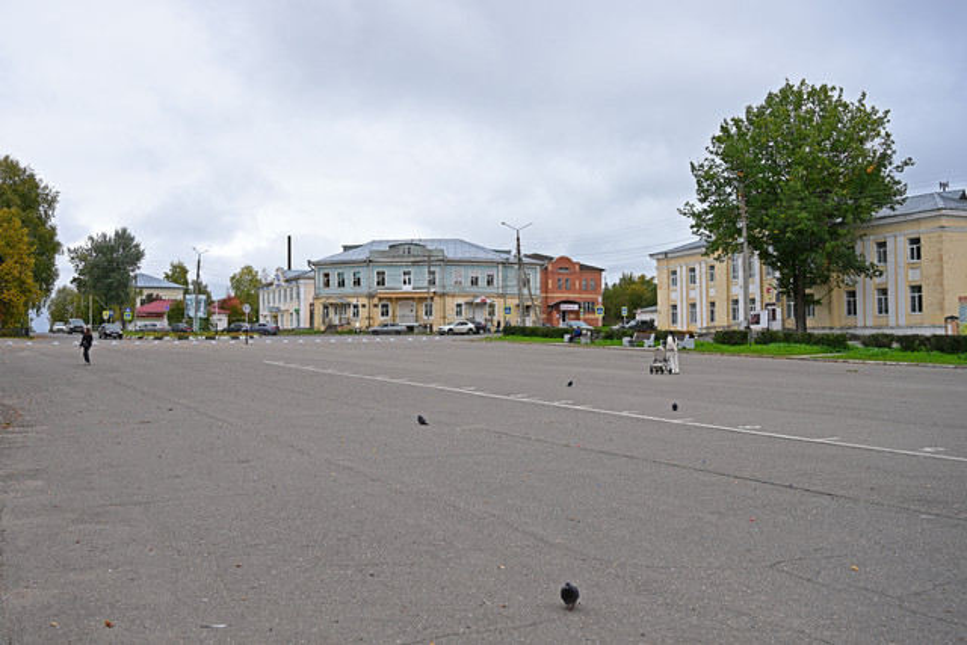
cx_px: 484
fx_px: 940
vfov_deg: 37.9
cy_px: 322
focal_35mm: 35
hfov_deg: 54.4
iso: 100
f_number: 5.6
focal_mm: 35
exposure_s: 1/180
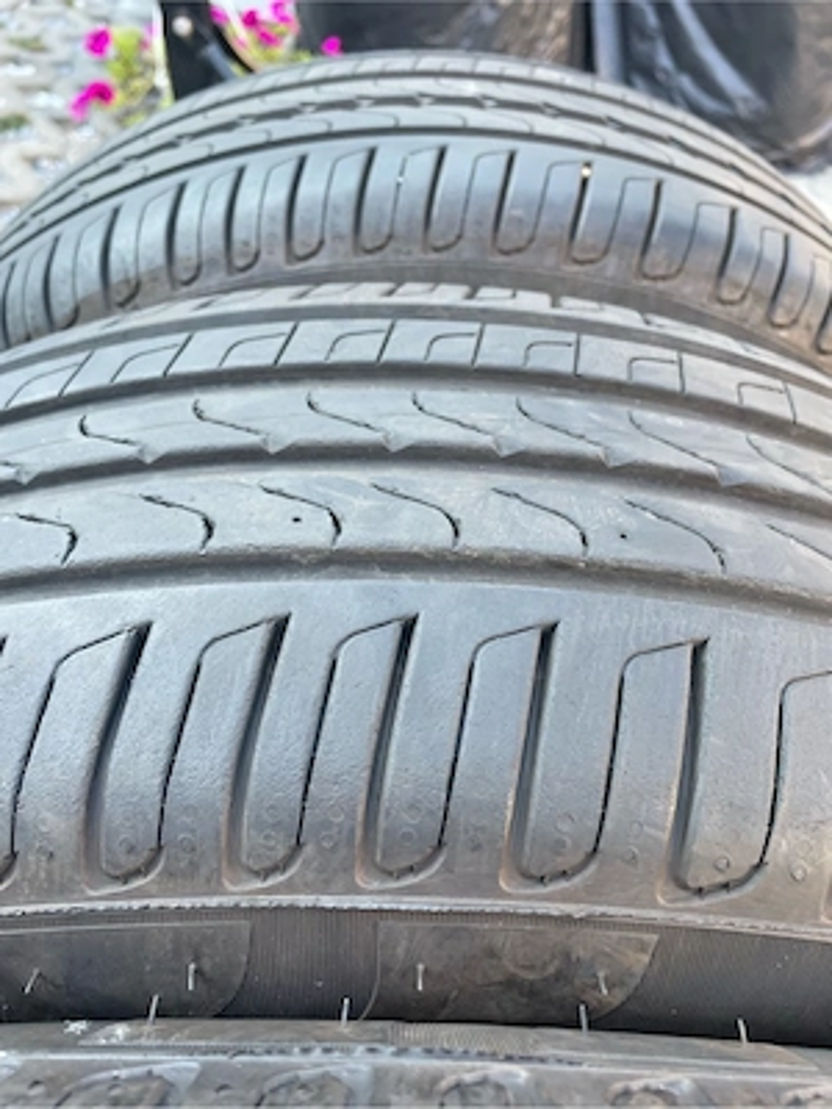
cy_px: 554
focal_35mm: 26
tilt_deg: -44.1
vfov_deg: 67.3
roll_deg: +1.9
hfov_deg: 53.1
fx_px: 833
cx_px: 416
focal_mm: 4.2
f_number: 1.6
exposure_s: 1/121
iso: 64
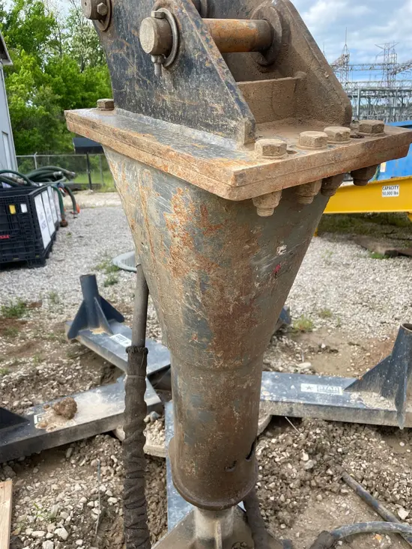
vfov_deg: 67.3
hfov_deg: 53.1
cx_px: 206
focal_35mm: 26
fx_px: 412
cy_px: 274
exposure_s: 1/1221
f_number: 1.6
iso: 50
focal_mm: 4.2
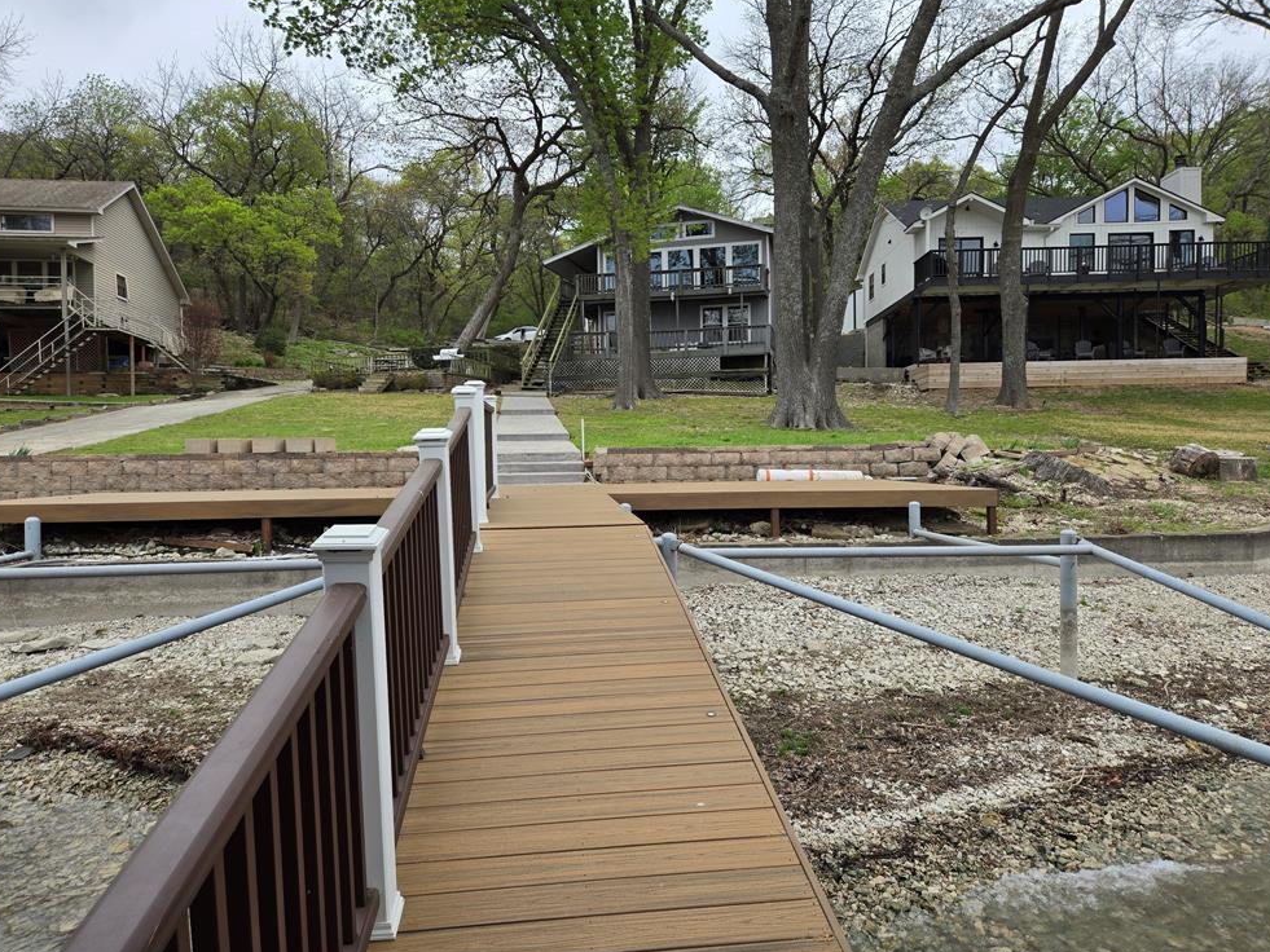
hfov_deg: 71.6
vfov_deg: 56.8
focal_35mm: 24
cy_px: 460
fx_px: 881
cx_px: 625
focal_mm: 5.4
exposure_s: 1/276
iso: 25
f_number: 1.8
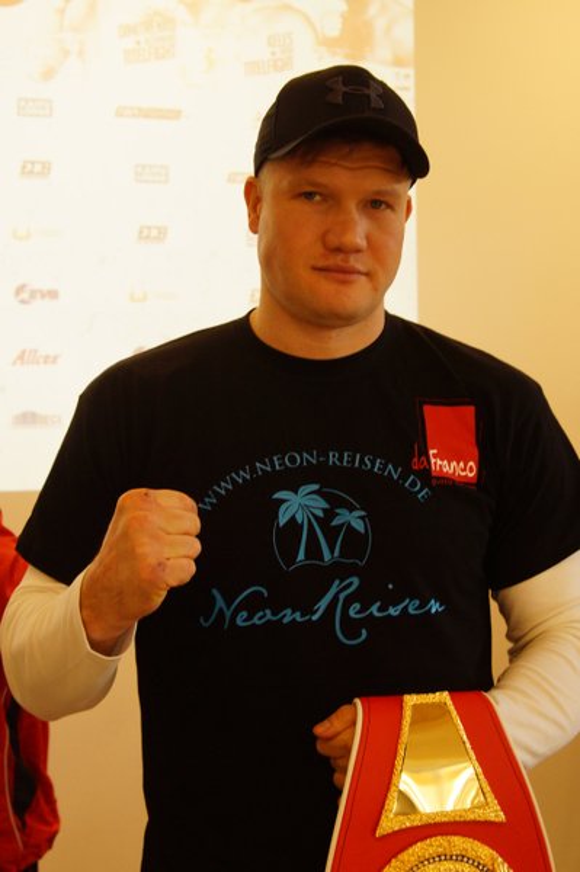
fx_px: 1089
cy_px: 436
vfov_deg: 43.6
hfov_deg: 29.8
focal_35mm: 45
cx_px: 290
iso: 1000
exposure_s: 1/50
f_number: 4.5
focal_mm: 30
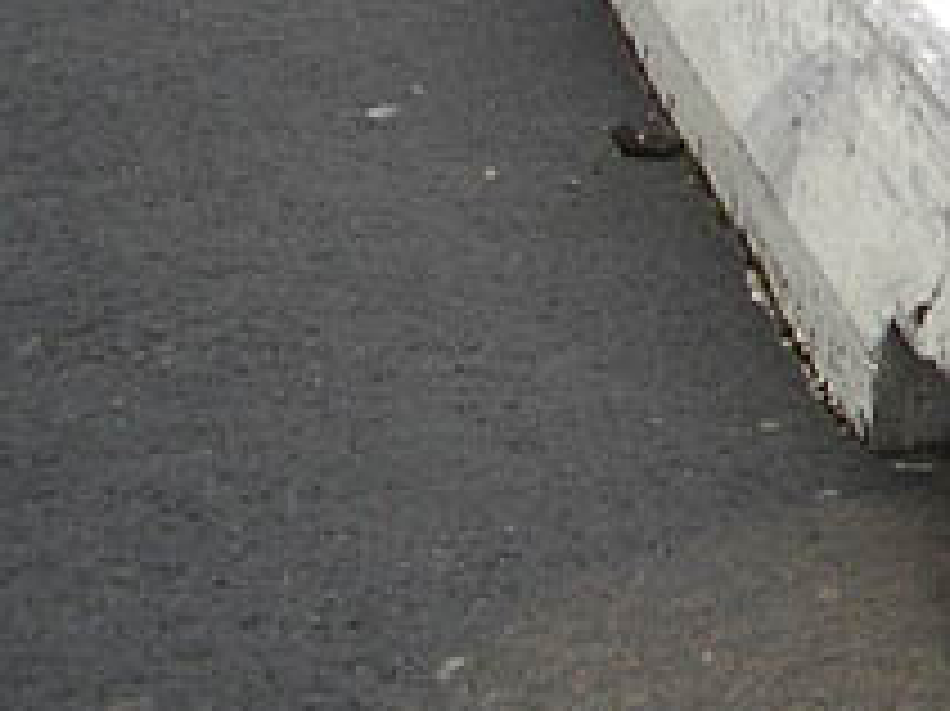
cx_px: 1400
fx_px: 3648
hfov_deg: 14.0
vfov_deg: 10.9
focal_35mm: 133
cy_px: -176
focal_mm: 5.8
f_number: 2.6
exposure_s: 1/320
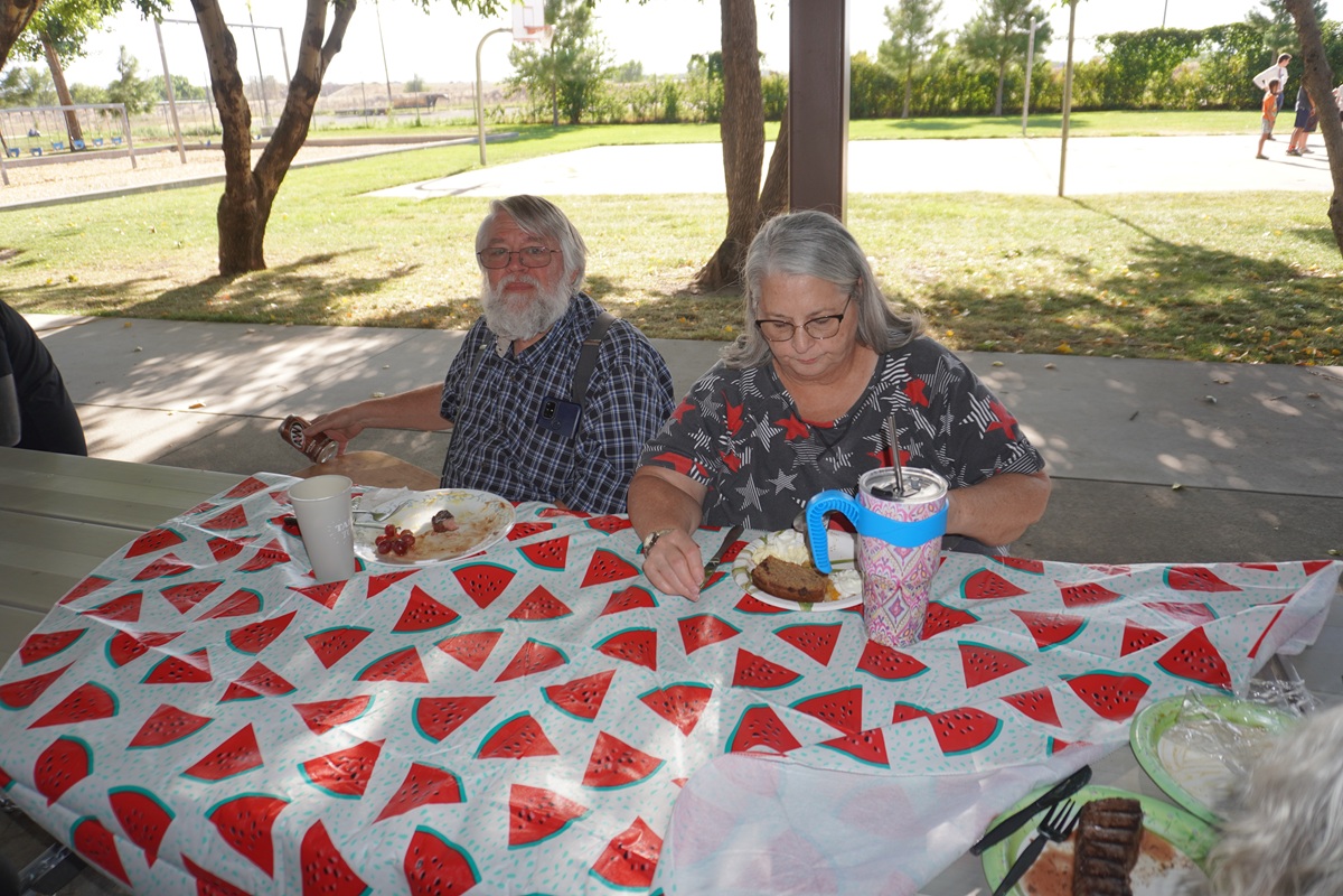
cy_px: 448
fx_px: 951
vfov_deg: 50.4
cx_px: 672
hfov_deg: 70.4
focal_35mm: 26
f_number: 4
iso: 100
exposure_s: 1/160
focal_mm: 17
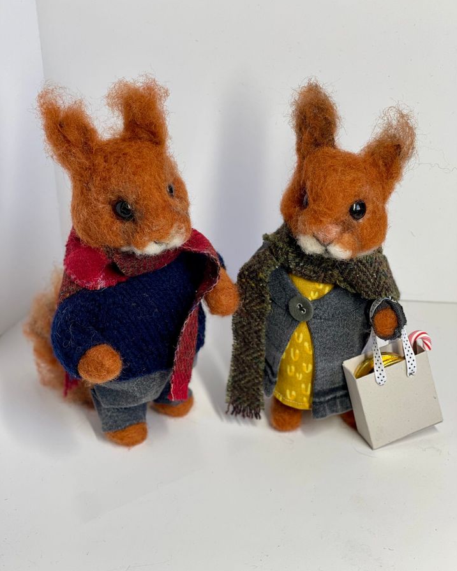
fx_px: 1133
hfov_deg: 22.8
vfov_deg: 28.3
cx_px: 229
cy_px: 300
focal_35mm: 67
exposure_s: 1/121
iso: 64
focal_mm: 7.5
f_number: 2.2
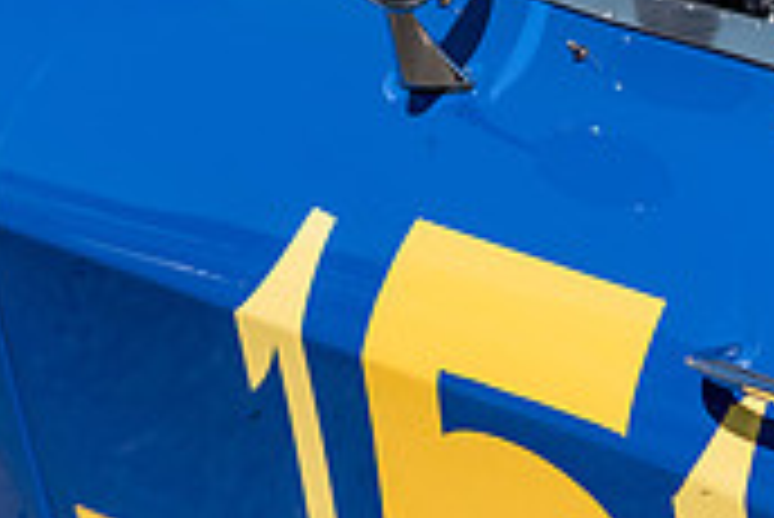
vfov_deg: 4.8
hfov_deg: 7.2
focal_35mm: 286
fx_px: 6154
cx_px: 418
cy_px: 205
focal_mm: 85
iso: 125
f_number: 3.5
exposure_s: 1/6400
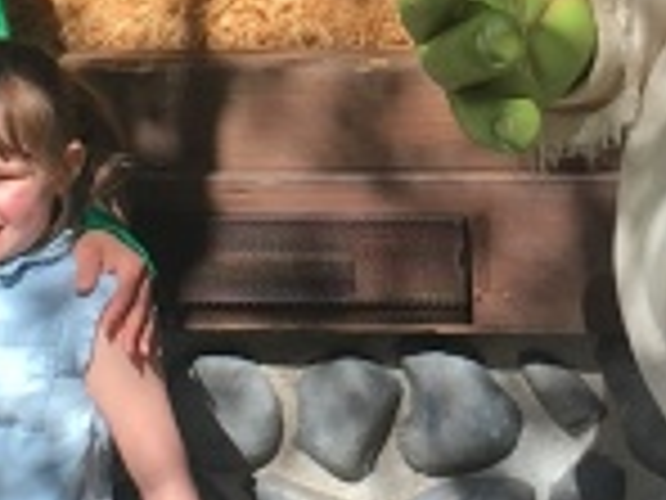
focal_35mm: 200
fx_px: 3848
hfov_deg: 9.8
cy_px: -180
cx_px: 598
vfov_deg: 7.3
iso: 25
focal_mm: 4.15
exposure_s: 1/785
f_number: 2.2
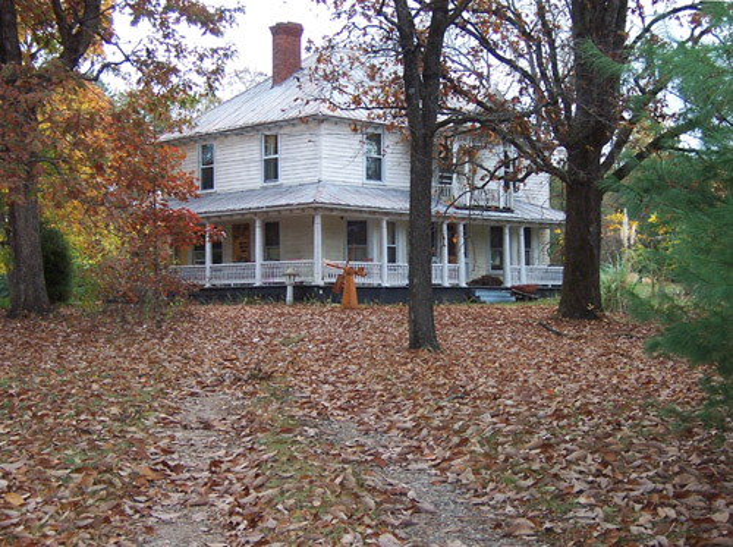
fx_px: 1268
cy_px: 274
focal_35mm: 60
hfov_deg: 32.2
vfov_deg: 24.3
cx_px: 366
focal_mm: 10
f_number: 4
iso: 140
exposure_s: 1/90
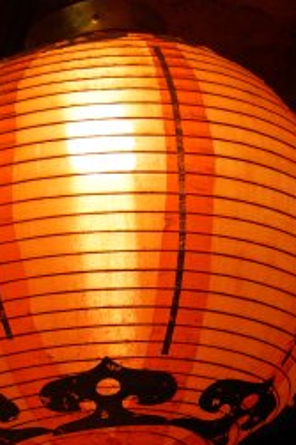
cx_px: 15
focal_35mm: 139
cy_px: 496
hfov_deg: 9.8
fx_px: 1717
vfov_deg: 14.4
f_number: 4.5
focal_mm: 38
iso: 250
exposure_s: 1/60
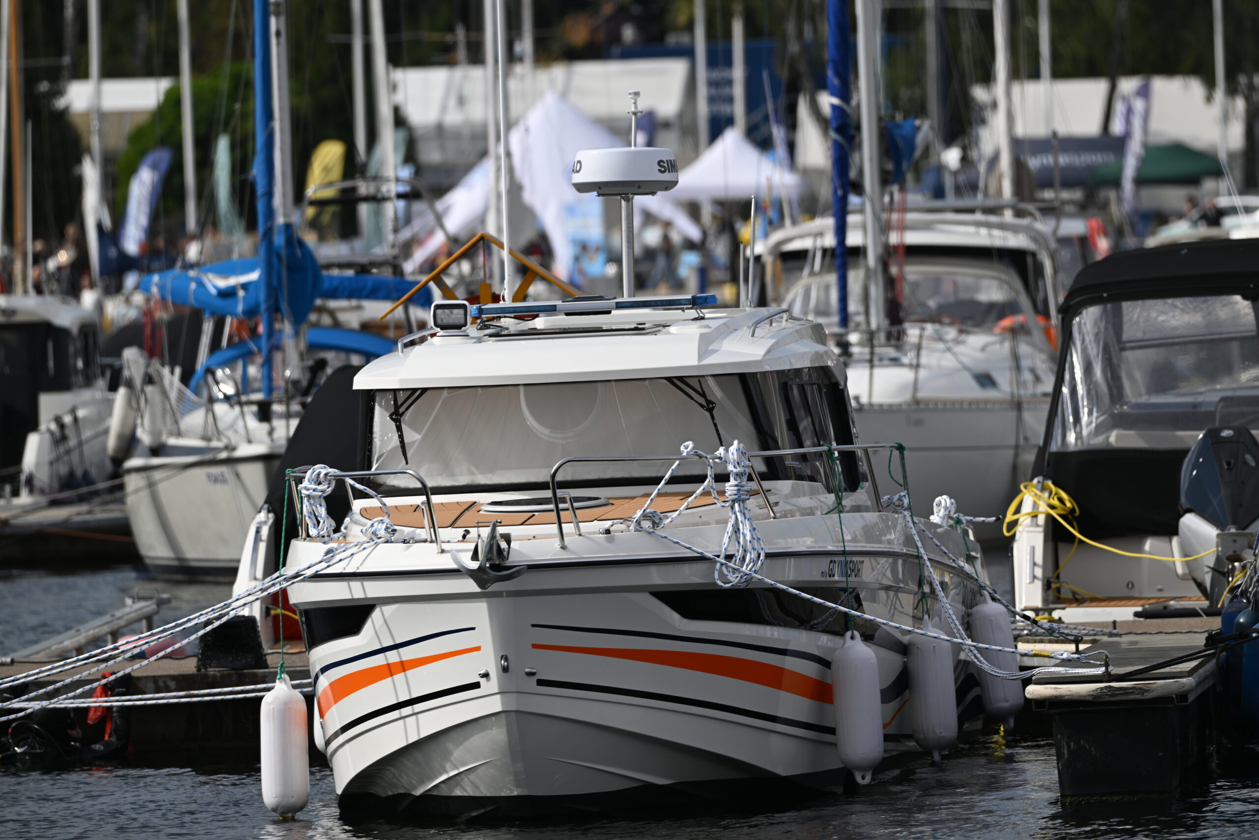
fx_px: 13639
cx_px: 630
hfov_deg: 5.3
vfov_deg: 3.5
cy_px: 420
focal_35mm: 390
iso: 100
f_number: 6
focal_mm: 390
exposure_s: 1/800
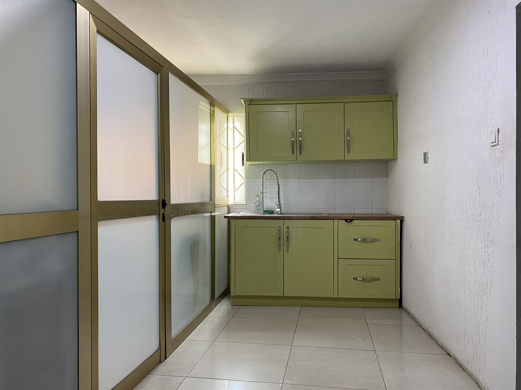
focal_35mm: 26
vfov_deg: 53.1
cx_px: 260
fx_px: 391
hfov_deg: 67.3
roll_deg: +0.1
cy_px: 195
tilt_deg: -0.8
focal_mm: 4.25
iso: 160
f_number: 1.8
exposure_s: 1/51
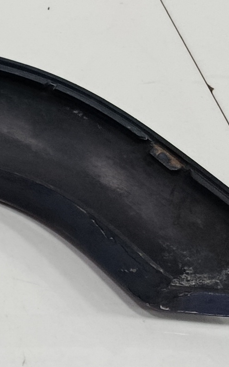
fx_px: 1299
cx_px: -552
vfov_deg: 16.0
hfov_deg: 8.0
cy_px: 85
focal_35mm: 130
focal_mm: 5.24
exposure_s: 1/100
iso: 876
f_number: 1.7
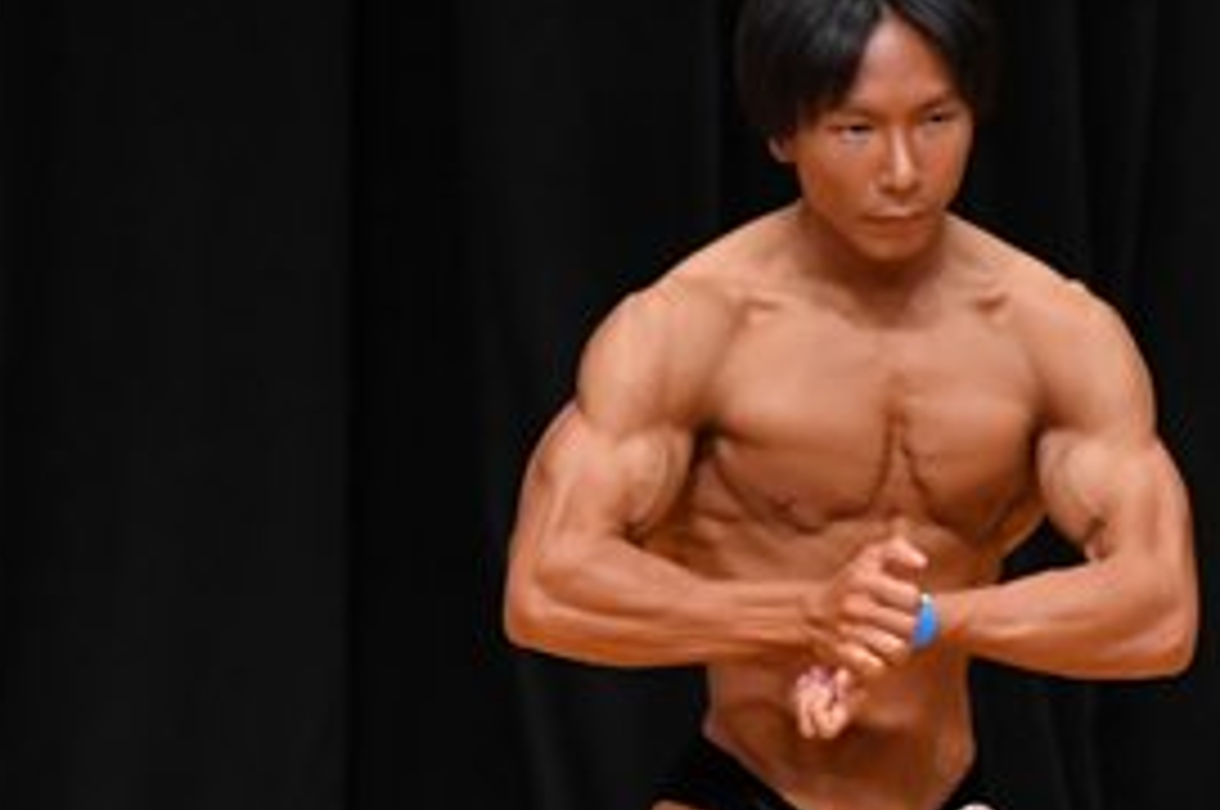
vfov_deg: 1.7
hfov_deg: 2.5
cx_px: 849
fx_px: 27586
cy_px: 855
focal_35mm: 815
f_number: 5.6
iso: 3200
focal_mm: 190
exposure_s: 1/400
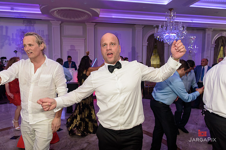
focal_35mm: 24
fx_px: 151
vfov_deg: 53.2
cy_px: 75
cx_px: 113
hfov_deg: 73.7
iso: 1600
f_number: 3.2
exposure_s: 1/125
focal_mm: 24
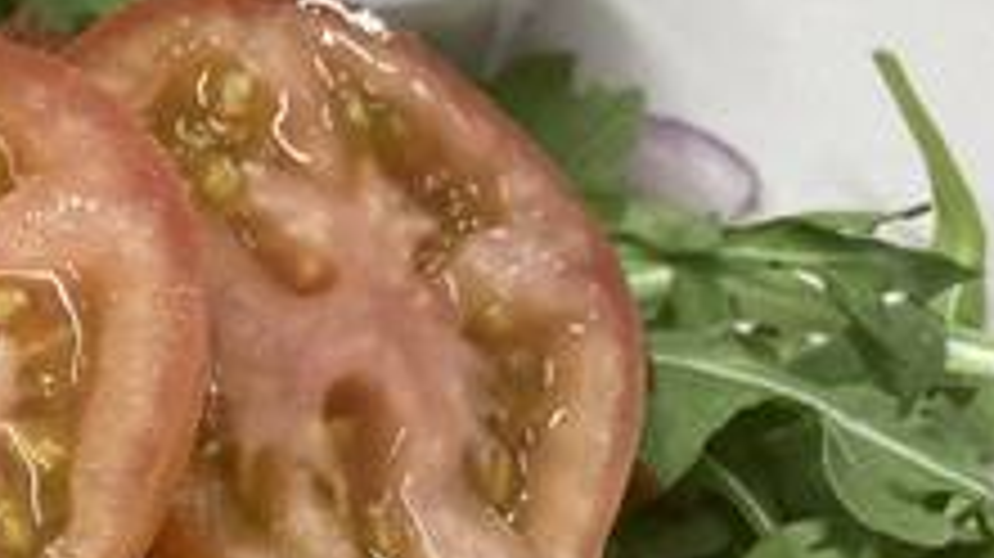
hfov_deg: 23.5
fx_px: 2134
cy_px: 662
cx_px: -256
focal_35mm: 81
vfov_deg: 14.4
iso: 125
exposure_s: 1/60
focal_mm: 3.99
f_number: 1.8
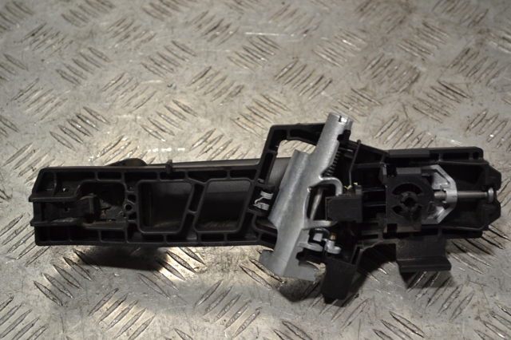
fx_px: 894
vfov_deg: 21.5
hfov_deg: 31.9
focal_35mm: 63
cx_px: 256
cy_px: 170
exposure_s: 1/30
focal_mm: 42
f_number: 5.3
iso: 140
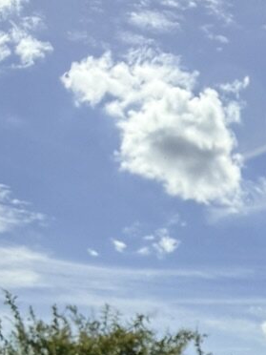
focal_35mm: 66
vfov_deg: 26.5
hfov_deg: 20.3
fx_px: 676
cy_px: 412
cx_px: 346
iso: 40
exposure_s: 1/3788
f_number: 2.2
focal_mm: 2.22
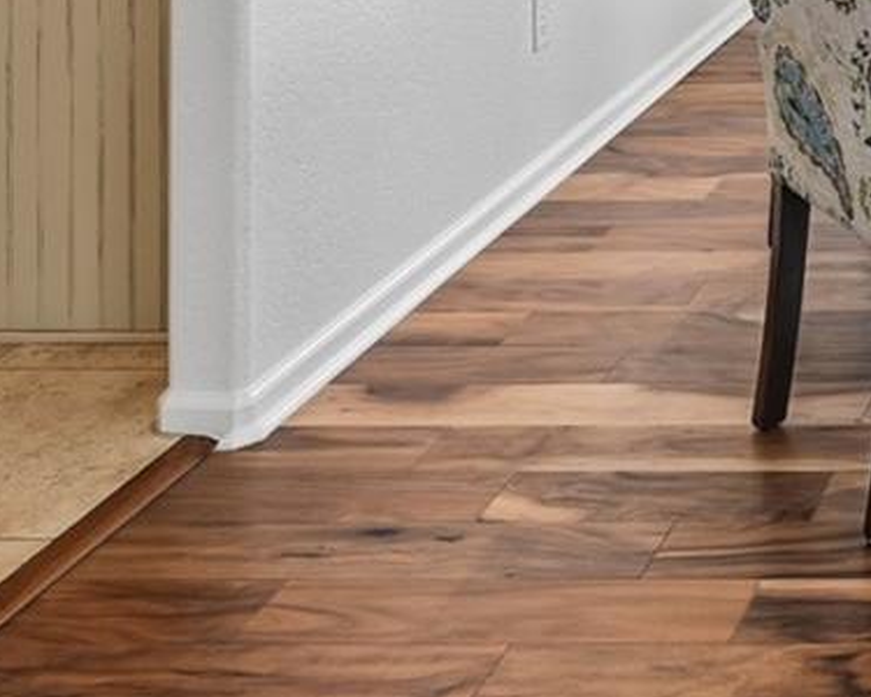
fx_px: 1650
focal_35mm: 64
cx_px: 1247
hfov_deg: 24.2
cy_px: -427
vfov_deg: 19.7
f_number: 8
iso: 400
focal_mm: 16
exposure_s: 1/2500
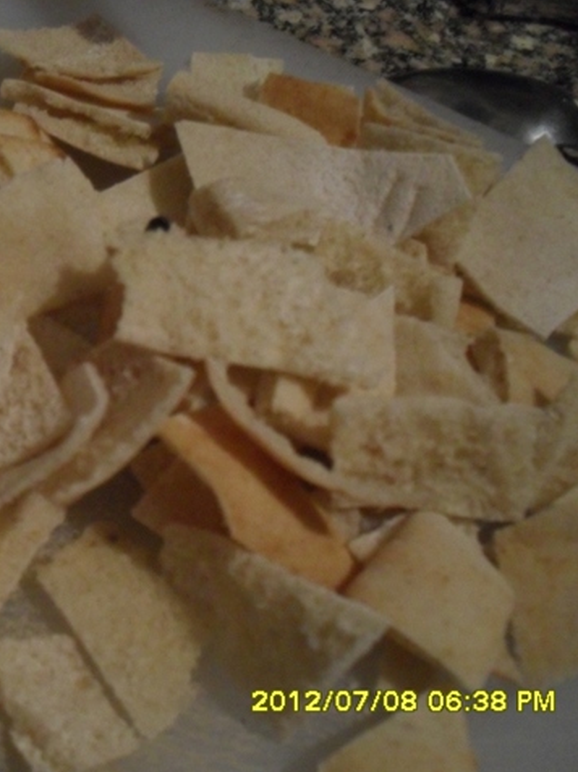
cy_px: 387
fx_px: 1048
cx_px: 86
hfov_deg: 29.8
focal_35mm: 47
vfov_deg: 40.5
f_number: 3.2
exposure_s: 1/10
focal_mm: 6.3
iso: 400
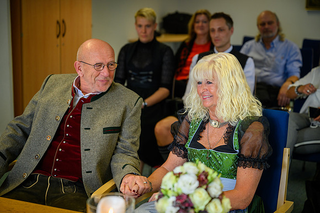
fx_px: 622
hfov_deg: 28.9
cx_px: 160
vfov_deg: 19.4
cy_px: 106
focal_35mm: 70
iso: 500
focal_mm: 70
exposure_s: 1/320
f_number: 3.2
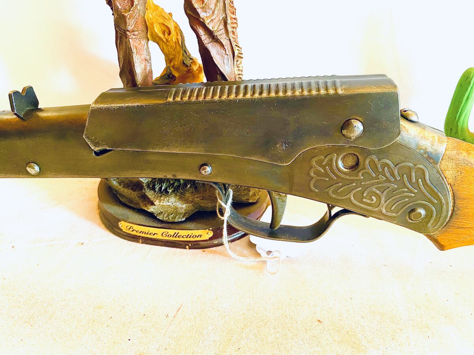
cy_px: 178
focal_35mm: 26
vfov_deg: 53.1
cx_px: 237
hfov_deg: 67.3
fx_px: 356
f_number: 1.8
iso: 400
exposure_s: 1/60
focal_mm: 4.25
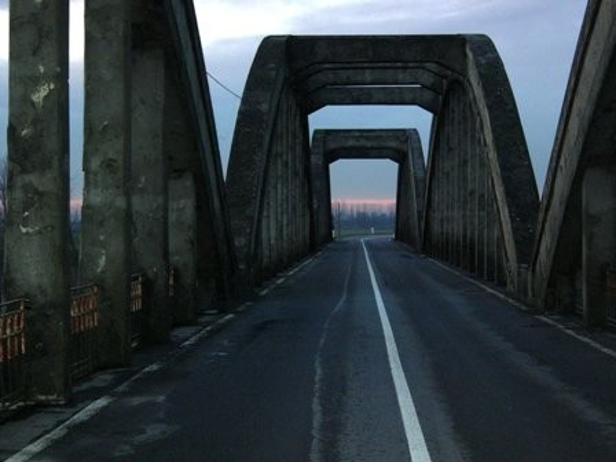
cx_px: 308
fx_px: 1086
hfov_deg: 31.7
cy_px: 231
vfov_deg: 24.0
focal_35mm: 61
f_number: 3.5
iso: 200
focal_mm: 12.7
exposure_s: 1/161
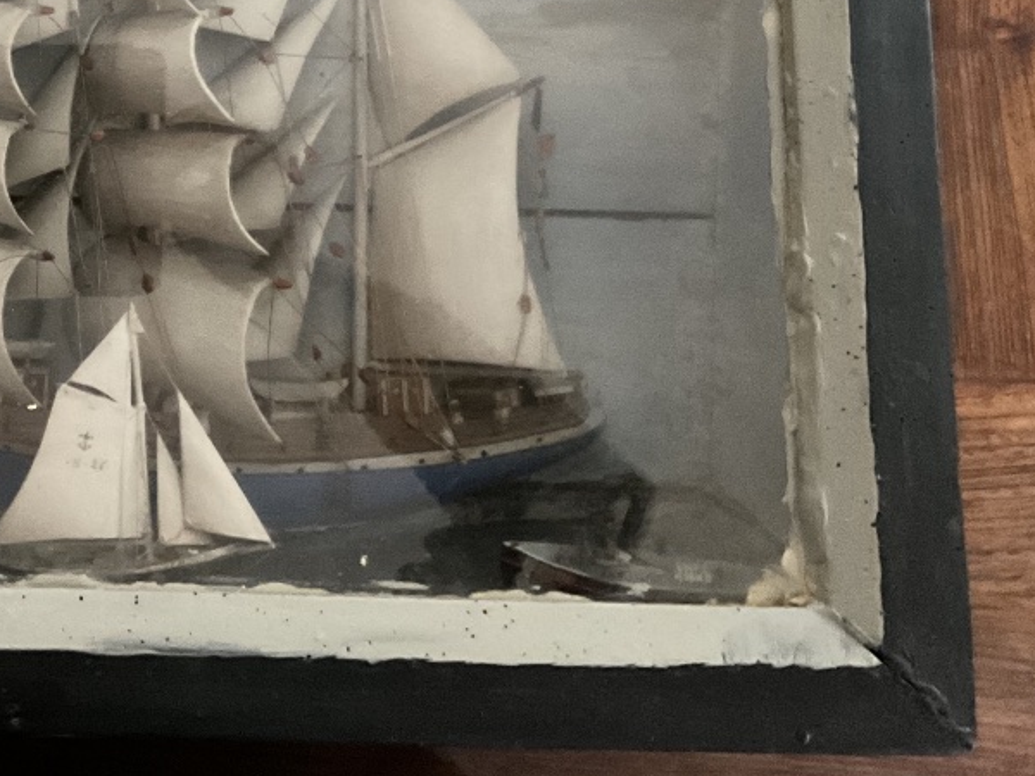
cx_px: 116
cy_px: 12
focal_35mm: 58
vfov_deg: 24.2
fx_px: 1734
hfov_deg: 31.7
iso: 500
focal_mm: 3
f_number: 1.8
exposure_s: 1/20
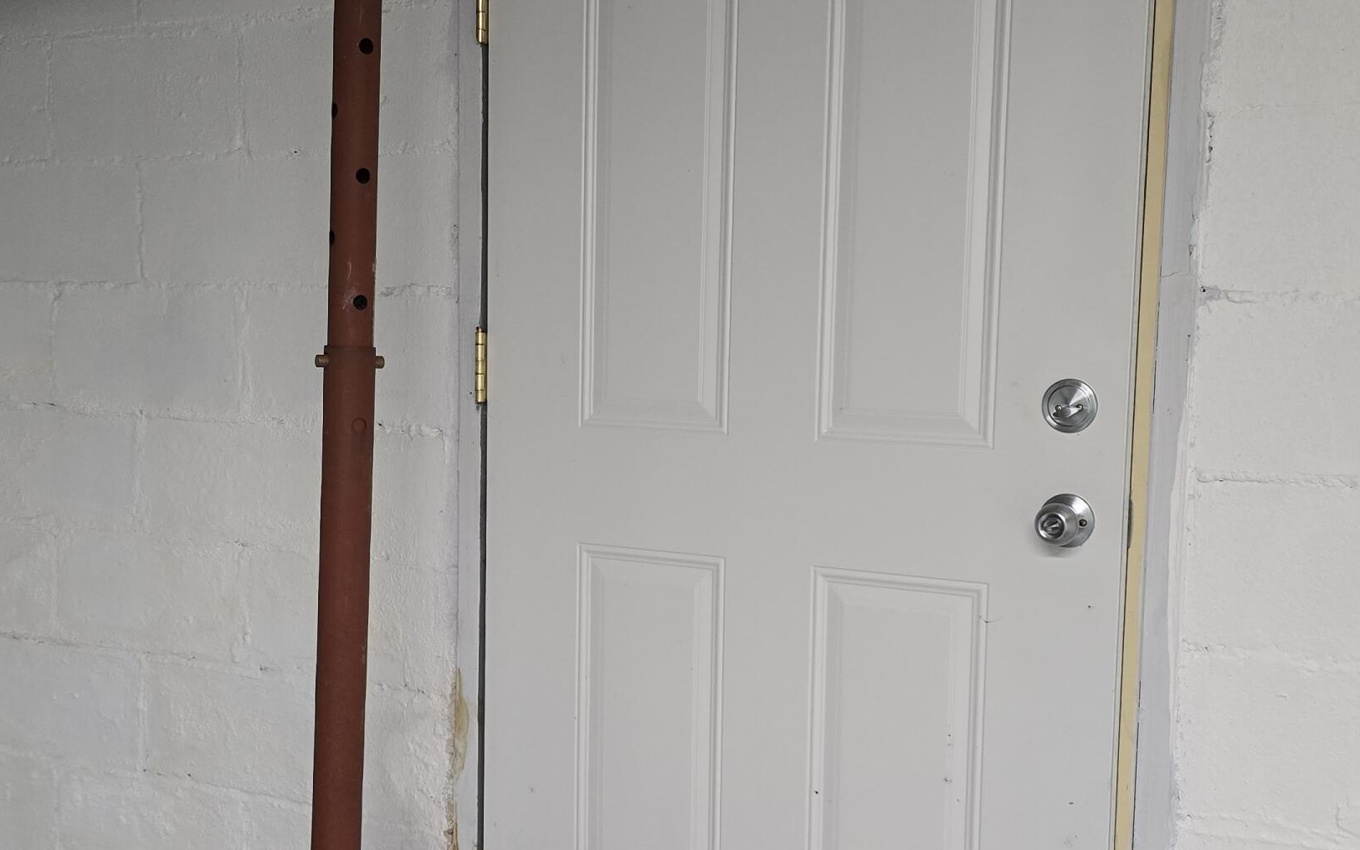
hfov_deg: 44.1
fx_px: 1668
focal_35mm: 45
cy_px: 498
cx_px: 536
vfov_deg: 28.5
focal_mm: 6.3
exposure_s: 1/120
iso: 1000
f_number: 1.7
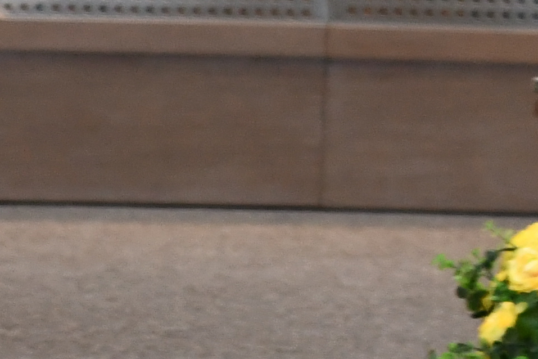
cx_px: 1312
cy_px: -245
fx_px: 8607
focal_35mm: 576
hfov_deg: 3.5
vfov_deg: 2.4
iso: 900
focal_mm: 66
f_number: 2.8
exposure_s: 1/60
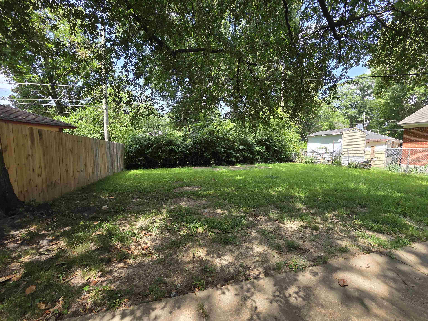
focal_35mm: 13
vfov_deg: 89.9
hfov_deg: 106.2
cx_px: 214
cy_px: 160
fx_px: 161
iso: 50
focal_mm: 2.2
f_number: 2.2
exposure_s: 1/372
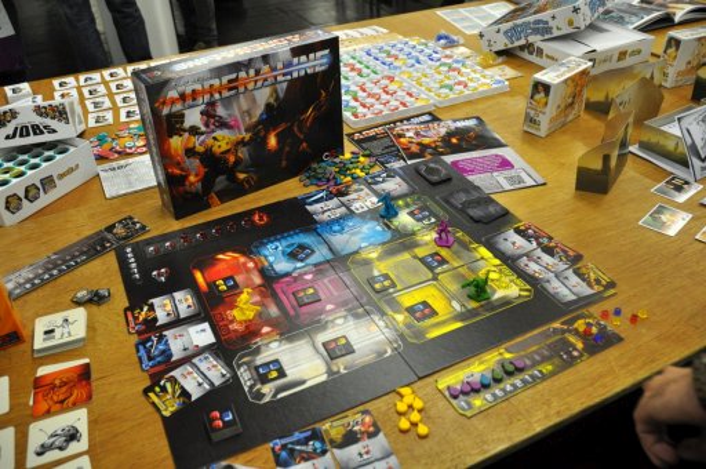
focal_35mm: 33
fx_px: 646
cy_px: 234
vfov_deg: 39.9
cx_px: 353
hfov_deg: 57.3
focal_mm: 22
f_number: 3.8
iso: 800
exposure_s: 1/60
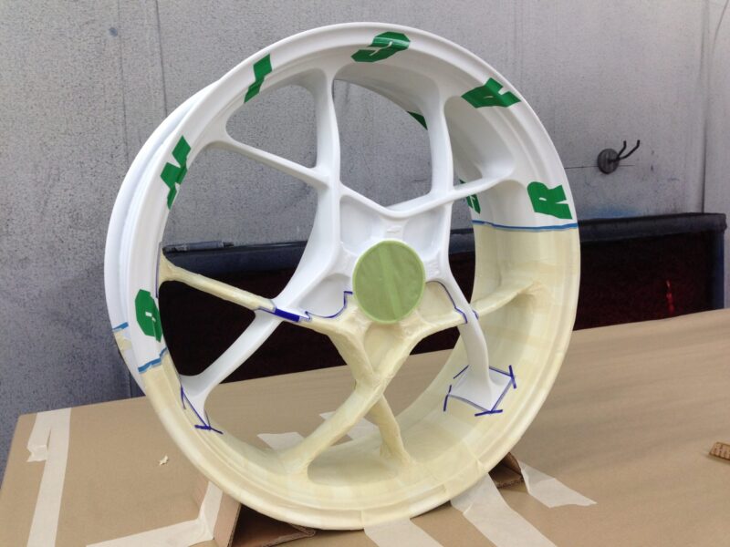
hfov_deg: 55.4
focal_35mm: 33
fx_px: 696
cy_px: 274
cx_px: 365
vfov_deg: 42.9
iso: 64
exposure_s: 1/60
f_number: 2.4
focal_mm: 4.13
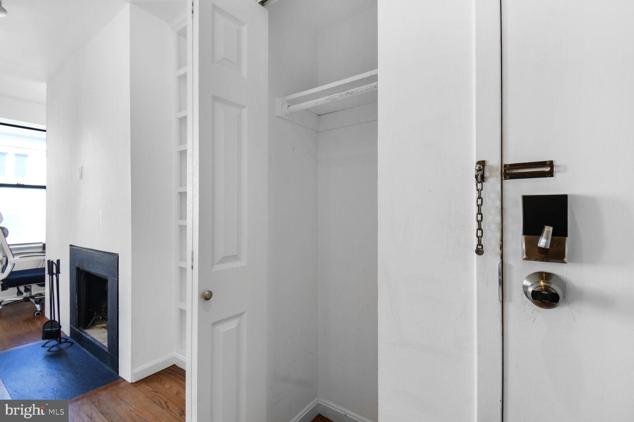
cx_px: 317
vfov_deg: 77.3
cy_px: 211
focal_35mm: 15
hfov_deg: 100.4
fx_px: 264
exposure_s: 1/20
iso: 200
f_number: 8
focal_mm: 10
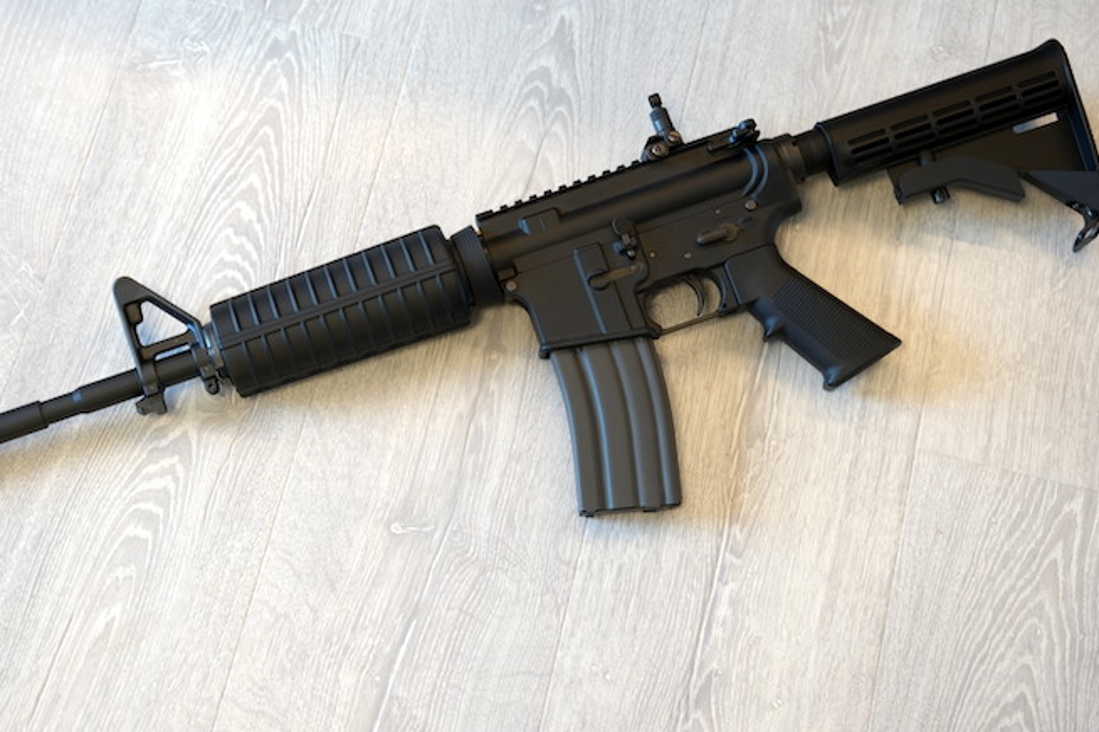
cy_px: 299
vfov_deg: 21.9
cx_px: 486
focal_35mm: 62
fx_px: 1893
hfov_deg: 32.3
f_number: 2.8
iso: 200
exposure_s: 1/10
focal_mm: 52
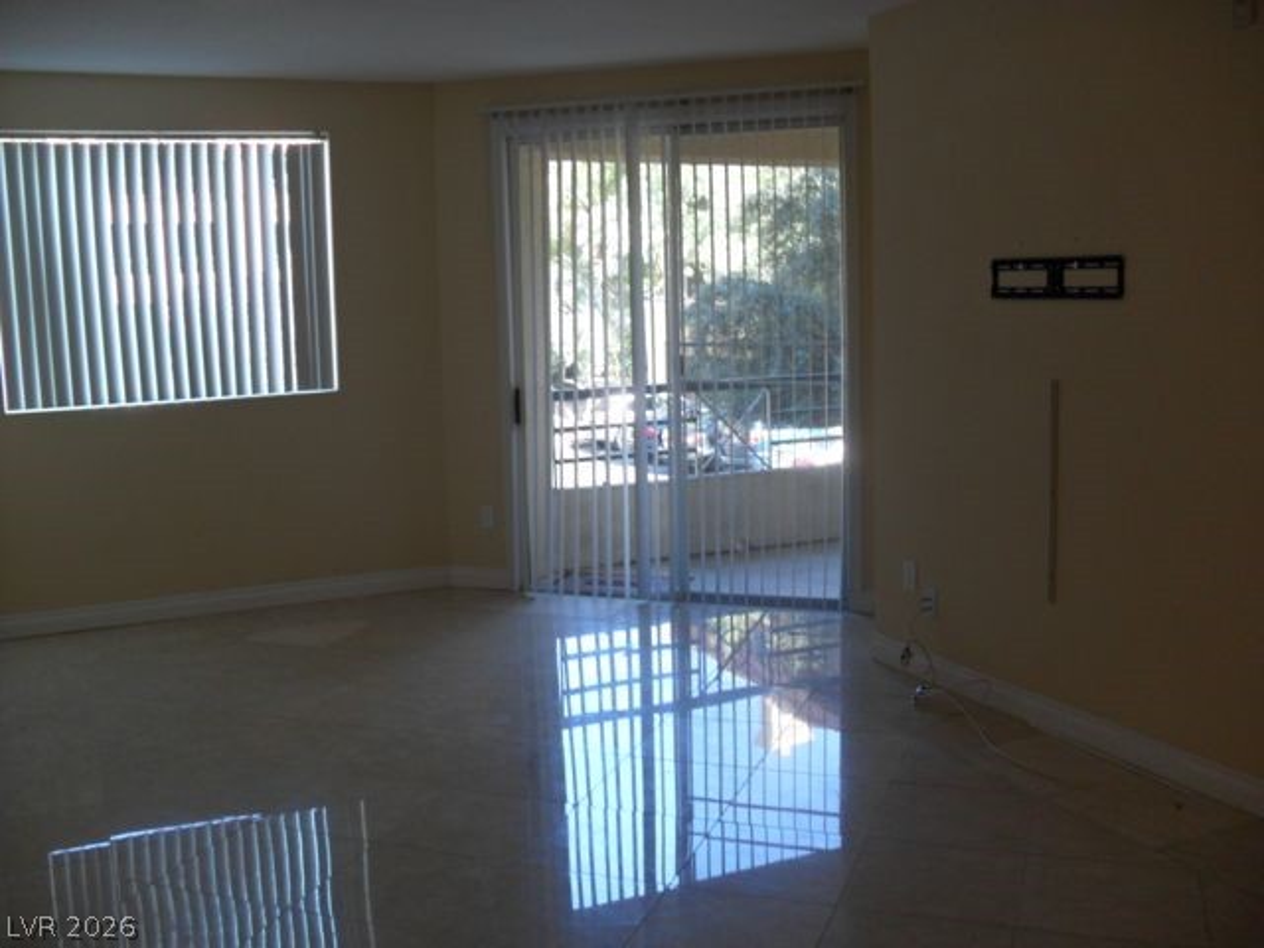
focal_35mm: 35
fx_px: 1278
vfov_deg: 40.7
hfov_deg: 52.6
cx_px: 632
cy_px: 474
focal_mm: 6.3
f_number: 3
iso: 100
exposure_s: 1/45
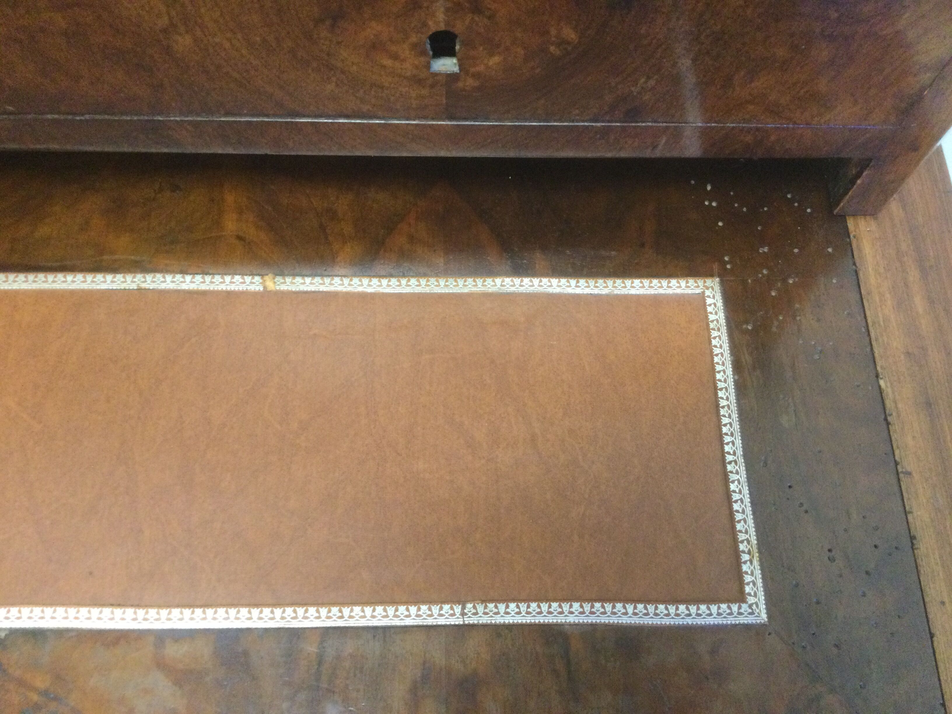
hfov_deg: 58.4
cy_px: 357
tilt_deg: -68.7
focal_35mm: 31
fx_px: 853
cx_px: 476
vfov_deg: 45.4
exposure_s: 1/25
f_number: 2.4
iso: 250
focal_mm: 3.3
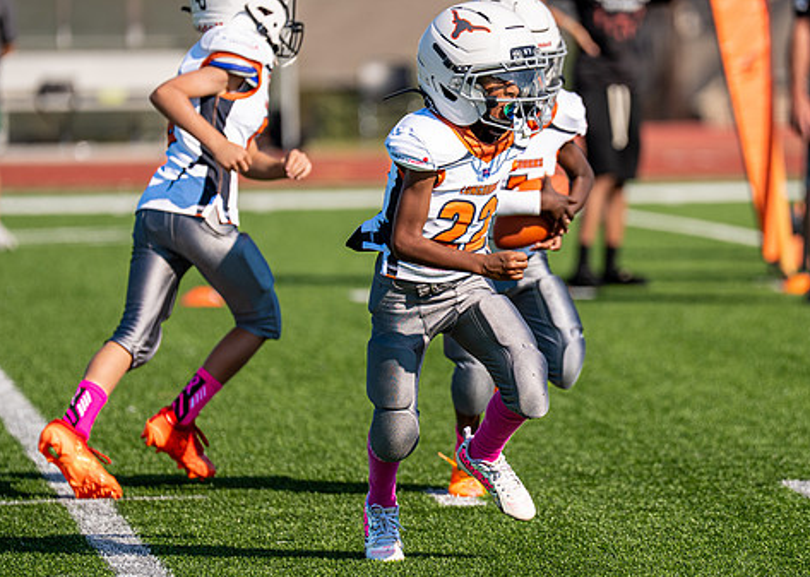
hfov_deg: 6.1
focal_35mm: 331
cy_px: 271
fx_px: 7608
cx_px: 517
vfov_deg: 4.3
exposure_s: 1/2000
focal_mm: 200
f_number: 2.8
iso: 100
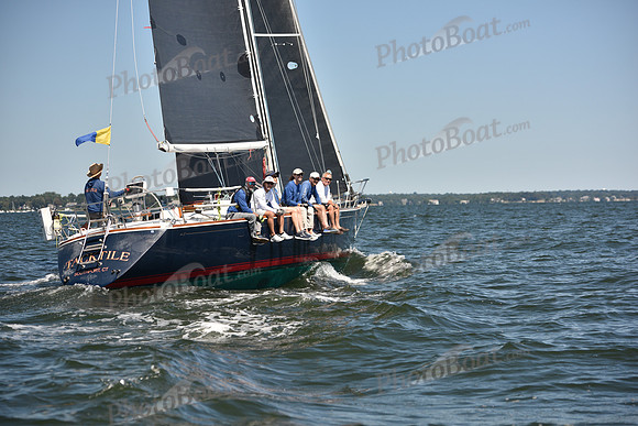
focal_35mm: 95
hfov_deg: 21.5
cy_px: 213
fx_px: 1684
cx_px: 319
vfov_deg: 14.4
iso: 250
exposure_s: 1/1250
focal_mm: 95
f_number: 4
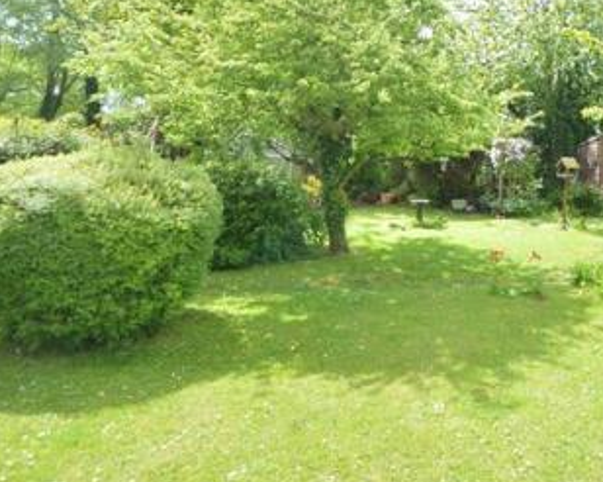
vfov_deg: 46.8
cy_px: 125
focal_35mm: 30
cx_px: 574
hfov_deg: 50.1
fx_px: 535
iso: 100
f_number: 5.6
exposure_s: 1/125
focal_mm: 10
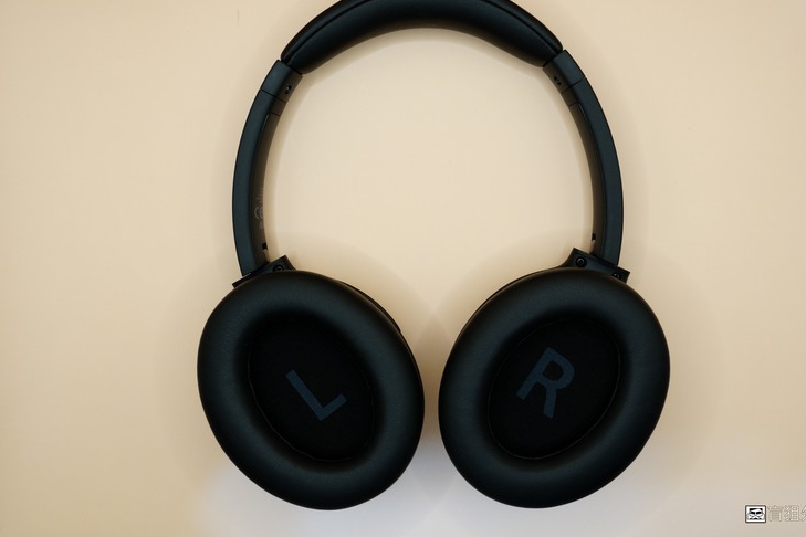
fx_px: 1042
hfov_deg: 42.3
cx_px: 420
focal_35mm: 47
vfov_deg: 28.9
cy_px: 251
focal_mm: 29
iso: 400
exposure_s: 1/50
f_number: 5
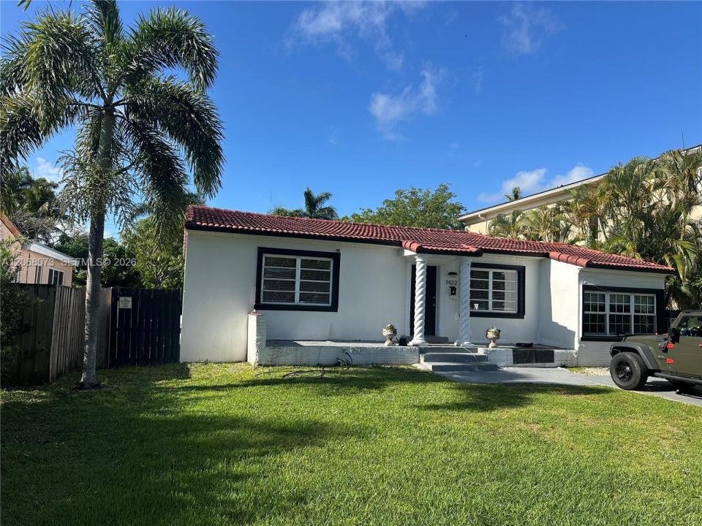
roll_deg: -2.5
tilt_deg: +4.8
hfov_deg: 71.6
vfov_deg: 56.8
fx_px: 487
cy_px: 263
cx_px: 351
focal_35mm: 24
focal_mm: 6.86
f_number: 1.78
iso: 80
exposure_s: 1/3155
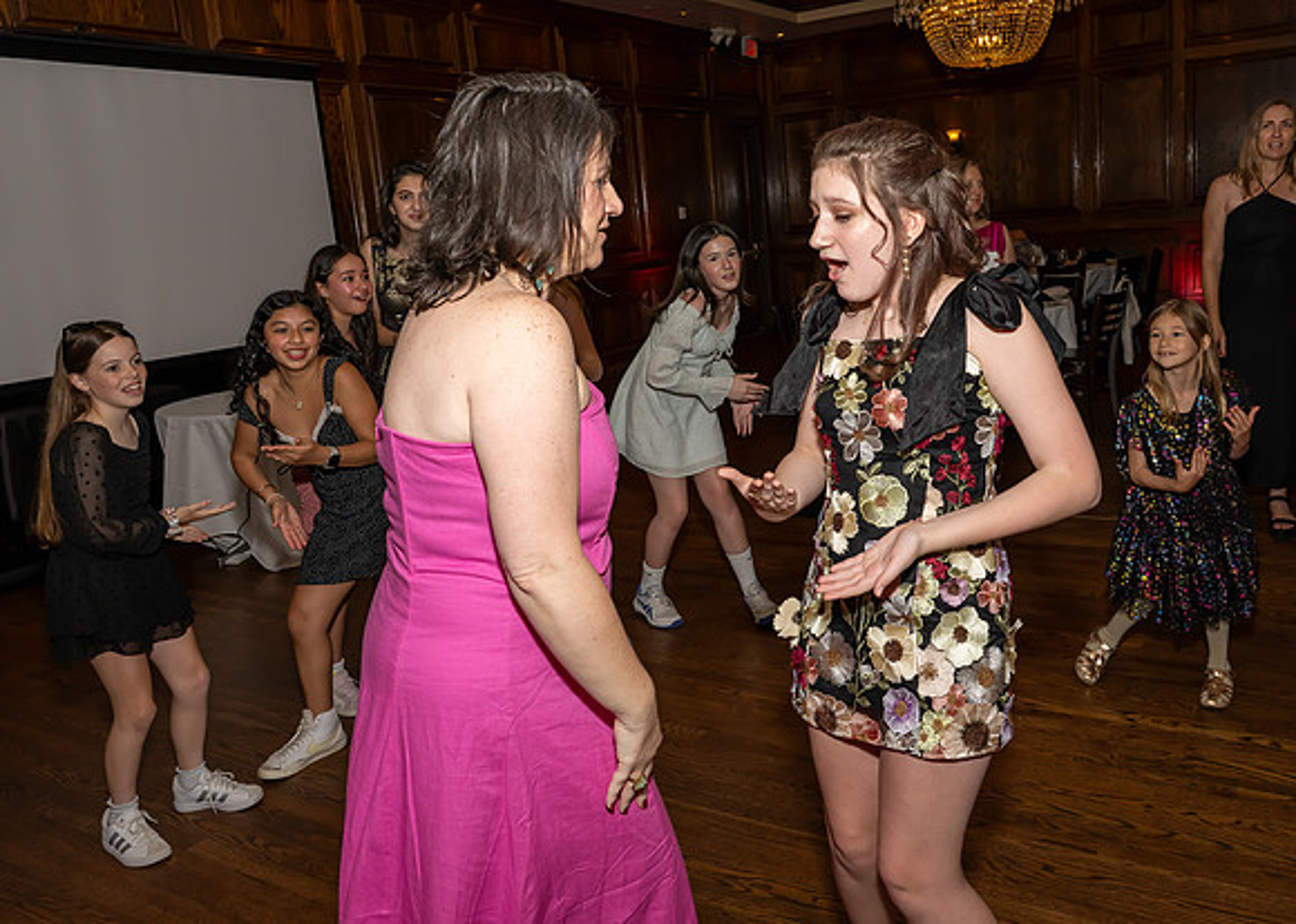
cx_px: 720
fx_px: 1049
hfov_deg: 63.2
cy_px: 400
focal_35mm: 29
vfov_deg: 47.5
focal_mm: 24
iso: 500
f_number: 8
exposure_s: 1/250
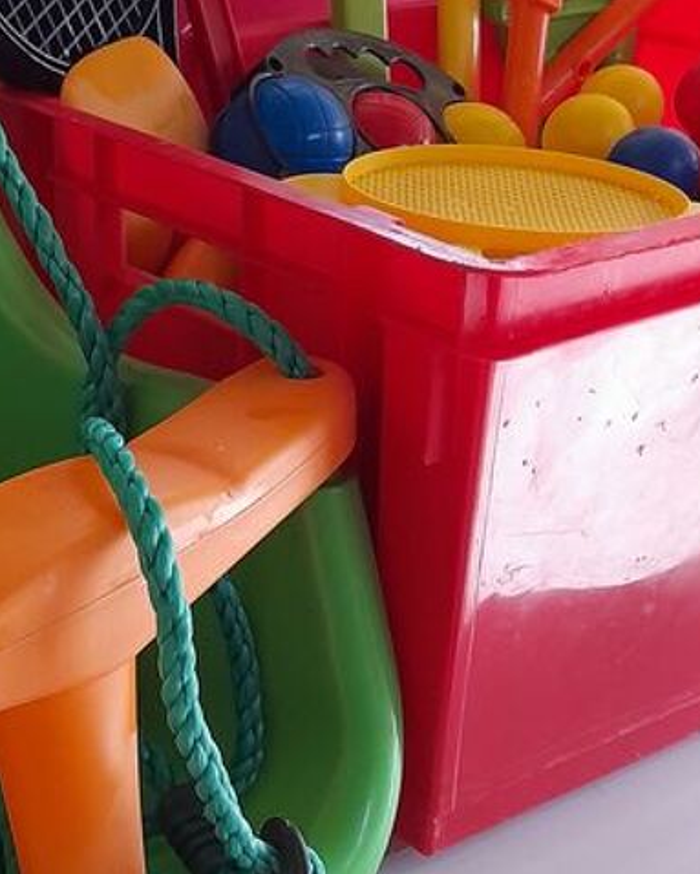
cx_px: 33
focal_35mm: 68
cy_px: 427
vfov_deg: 27.9
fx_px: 1759
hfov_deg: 21.8
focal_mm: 4.6
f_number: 2
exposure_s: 1/50
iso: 320
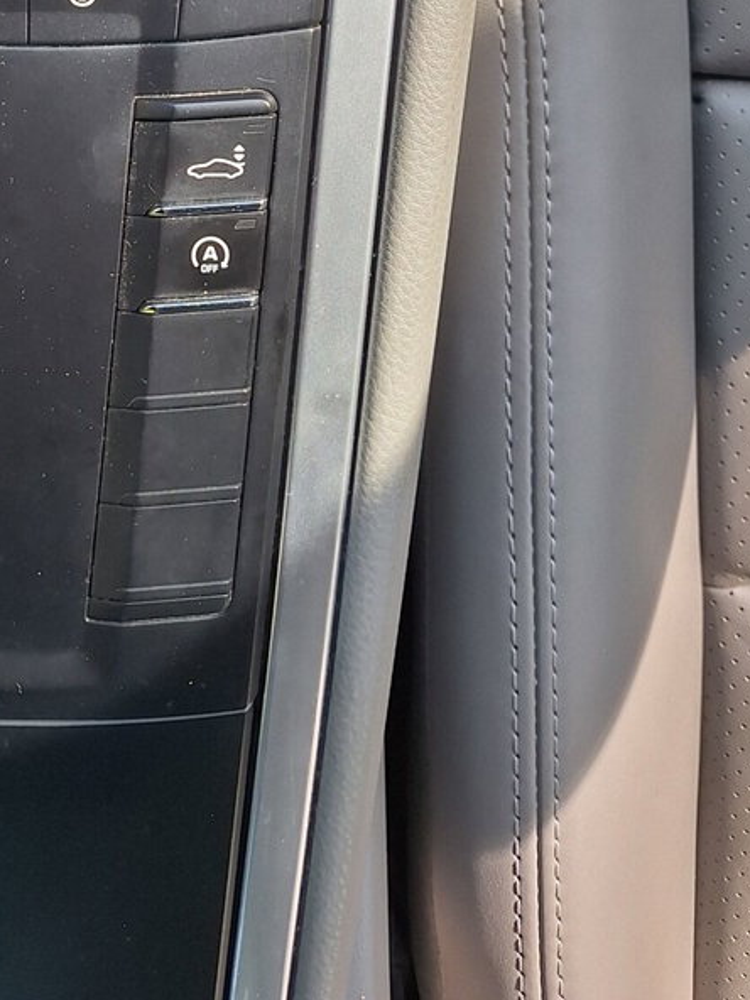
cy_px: -117
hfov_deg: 26.9
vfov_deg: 31.7
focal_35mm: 53
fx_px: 1531
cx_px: 122
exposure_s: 1/244
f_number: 1.8
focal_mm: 5.54
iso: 40
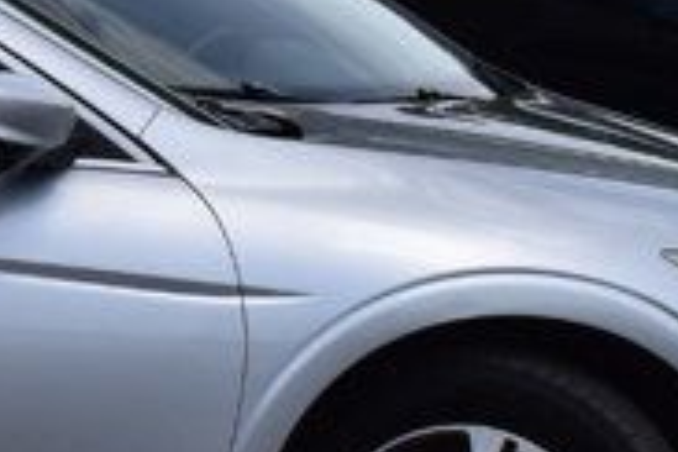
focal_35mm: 319
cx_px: -493
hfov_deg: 6.3
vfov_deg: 4.3
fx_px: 6007
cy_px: 156
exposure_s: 1/500
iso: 360
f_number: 11
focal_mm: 38
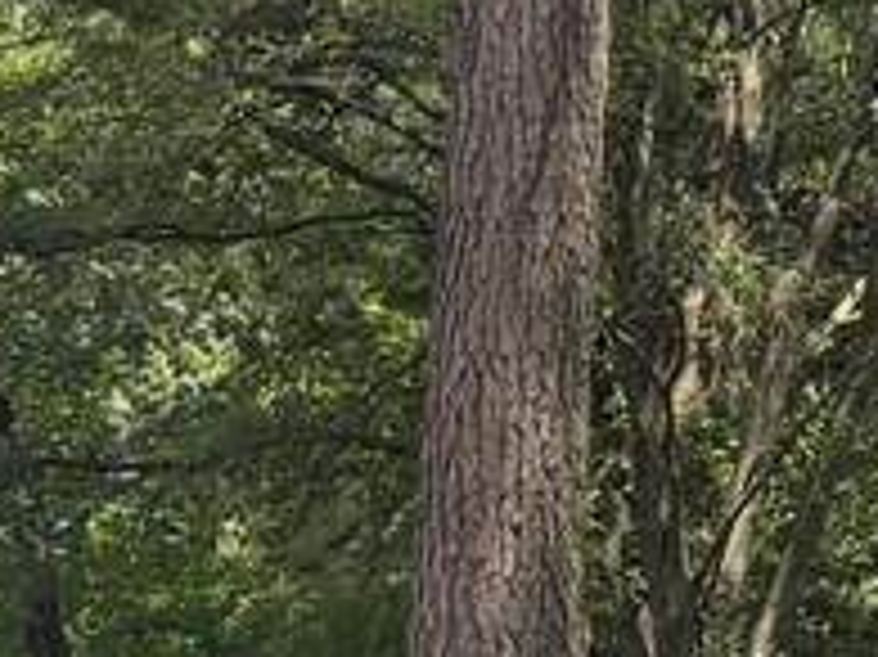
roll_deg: -0.6
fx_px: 3194
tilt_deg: +15.9
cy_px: 27
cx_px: 2130
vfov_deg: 11.6
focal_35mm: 126
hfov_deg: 12.3
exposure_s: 1/1337
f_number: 1.78
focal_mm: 6.76
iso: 100
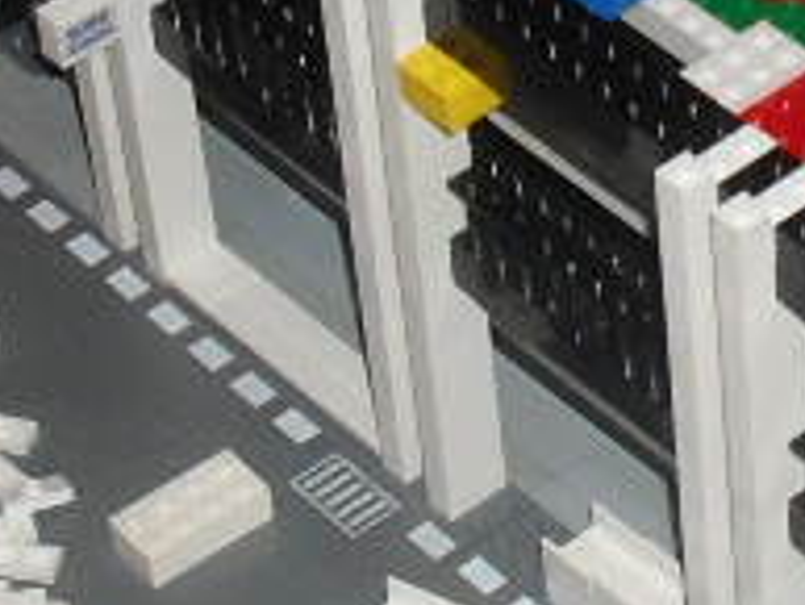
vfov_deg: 7.9
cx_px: 1189
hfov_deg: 10.3
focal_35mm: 186
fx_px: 4328
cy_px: -79
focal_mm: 6.3
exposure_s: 1/45
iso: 200
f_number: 3.2
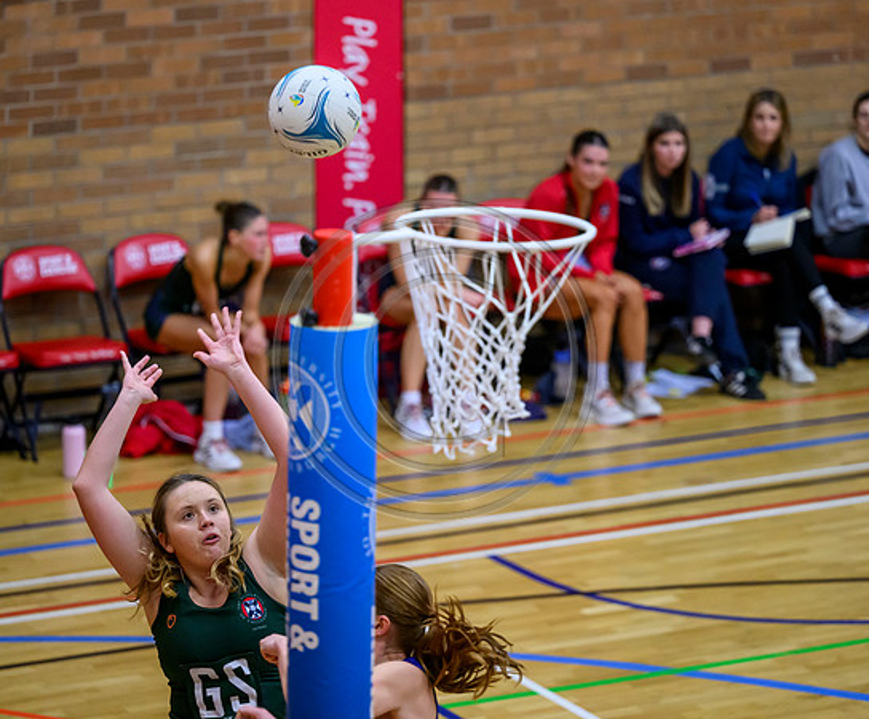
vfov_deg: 8.7
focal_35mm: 182
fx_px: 4749
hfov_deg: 10.5
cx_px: 442
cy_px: 339
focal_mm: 150
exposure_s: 1/1000
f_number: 2.8
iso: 4000
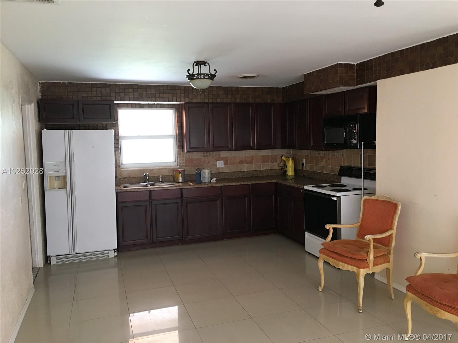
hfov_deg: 61.7
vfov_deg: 48.2
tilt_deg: -4.2
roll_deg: +1.5
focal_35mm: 29
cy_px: 172
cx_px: 229
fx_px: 384
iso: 80
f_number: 2.2
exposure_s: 1/10
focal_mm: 4.15
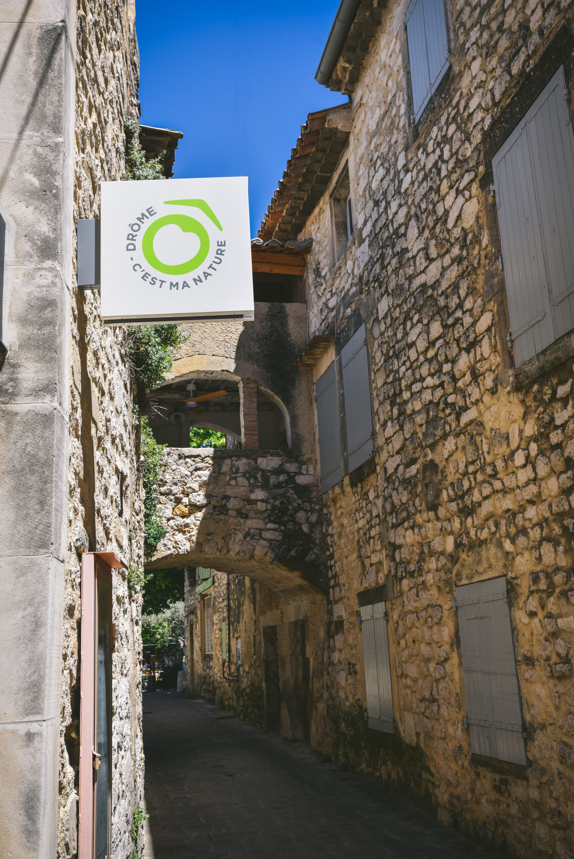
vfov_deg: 53.1
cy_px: 430
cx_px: 287
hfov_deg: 36.9
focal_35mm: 36
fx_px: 860
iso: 100
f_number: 7.1
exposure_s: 1/200
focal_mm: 36
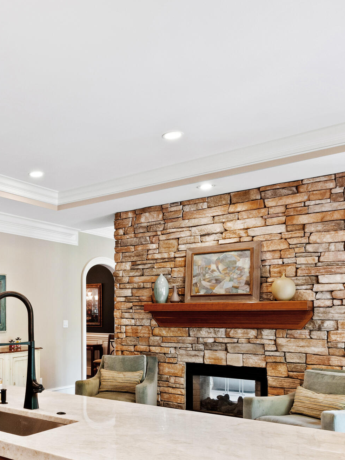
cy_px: 314
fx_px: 439
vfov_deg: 54.0
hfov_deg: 38.7
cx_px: 11
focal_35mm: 33
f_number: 8
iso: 100
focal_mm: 10
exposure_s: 1/1.67
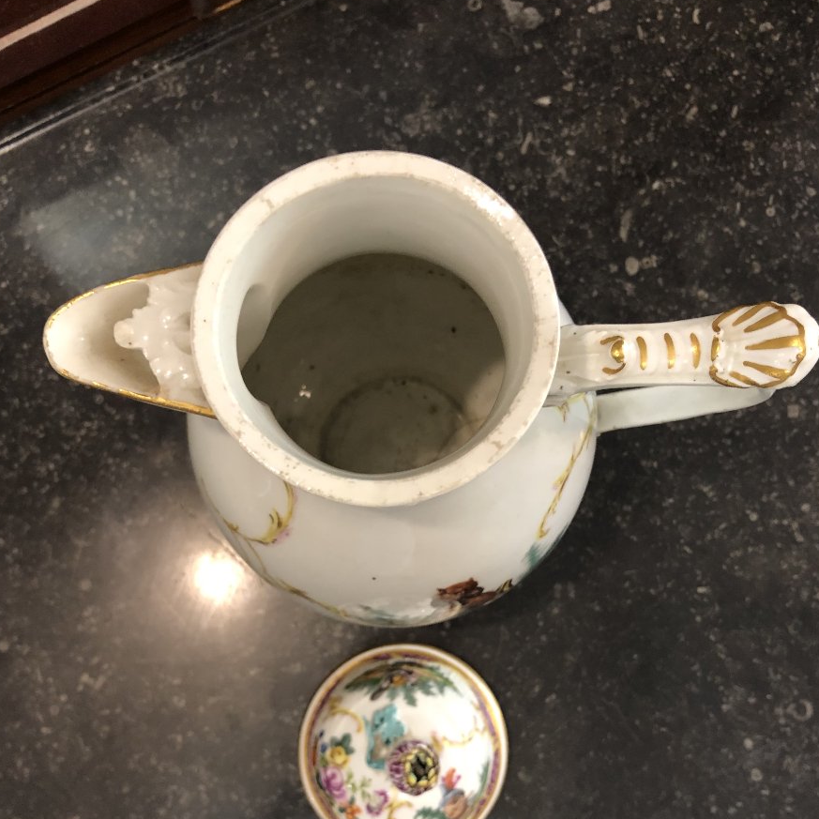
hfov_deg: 48.4
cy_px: 489
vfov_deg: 48.2
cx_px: 414
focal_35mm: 34
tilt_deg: -83.1
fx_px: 910
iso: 80
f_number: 1.8
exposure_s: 1/15
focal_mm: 4
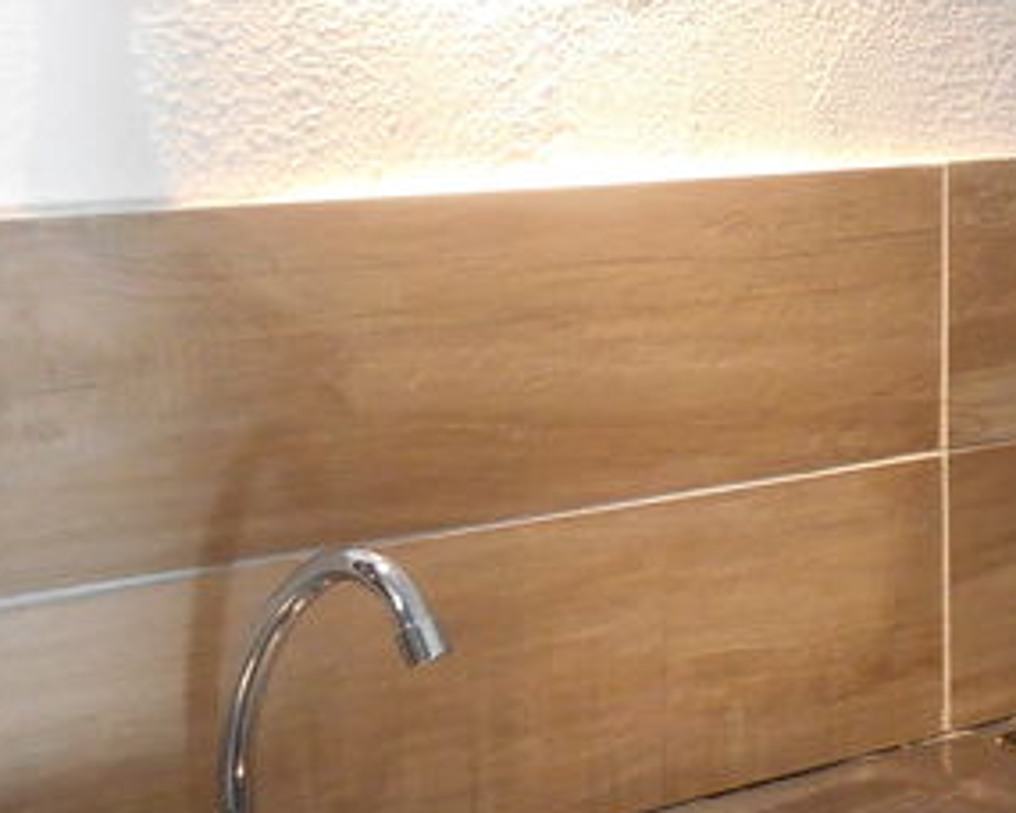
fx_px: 2676
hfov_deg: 19.6
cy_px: 307
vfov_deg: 17.2
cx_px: 1365
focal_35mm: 89
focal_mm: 4.7
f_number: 3.4
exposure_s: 1/30
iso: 220
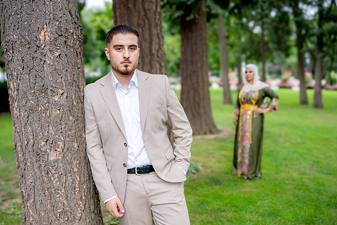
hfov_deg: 54.4
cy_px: 112
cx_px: 168
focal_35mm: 35
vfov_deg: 37.9
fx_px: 328
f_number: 2
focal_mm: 35
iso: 200
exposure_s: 1/1000
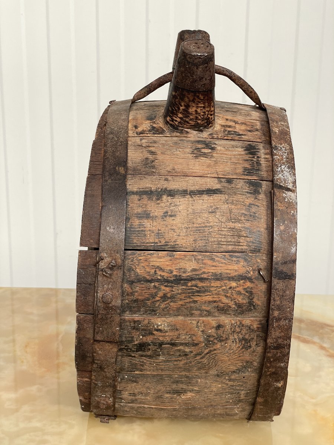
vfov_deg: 36.8
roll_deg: -0.5
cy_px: 222
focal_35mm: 52
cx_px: 167
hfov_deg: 28.0
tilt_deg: -14.1
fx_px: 669
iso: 50
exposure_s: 1/99
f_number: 2
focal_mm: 6
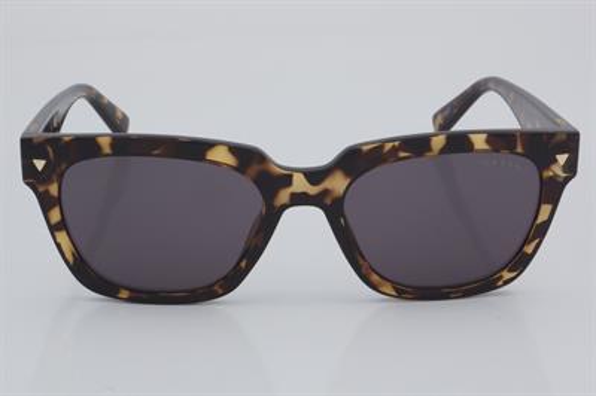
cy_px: 198
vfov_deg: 16.5
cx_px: 298
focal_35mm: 82
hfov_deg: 24.6
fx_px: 1365
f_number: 32
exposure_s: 1/4
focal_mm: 55
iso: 100
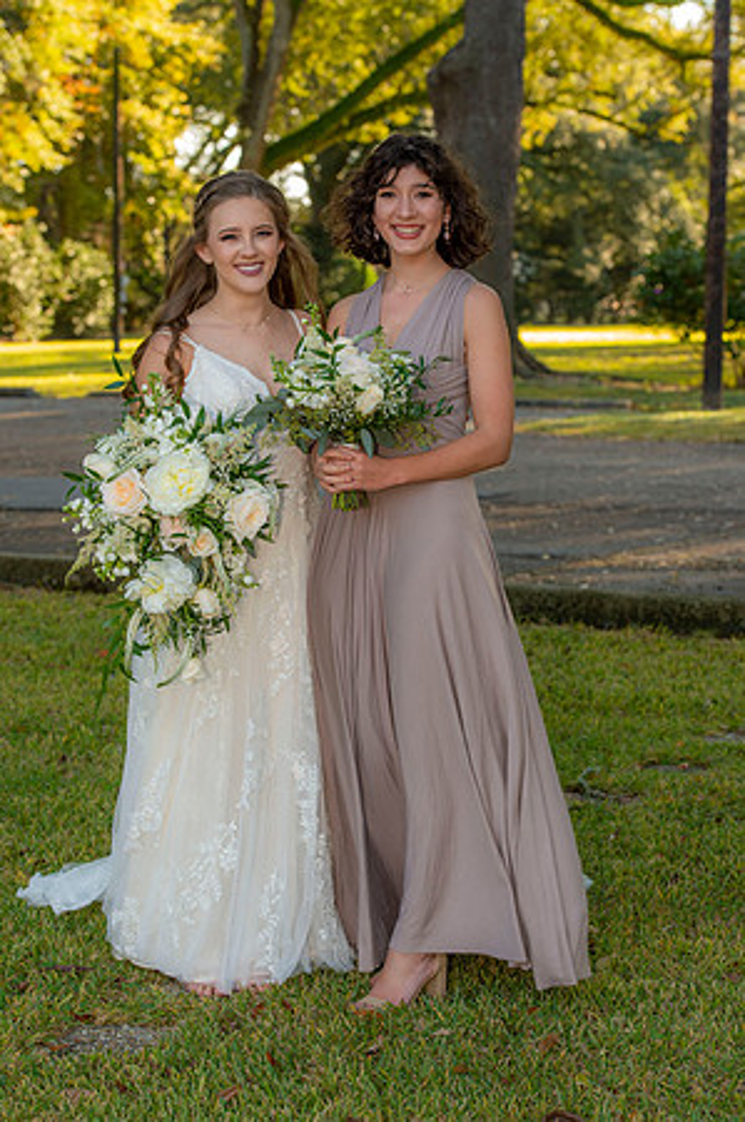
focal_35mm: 86
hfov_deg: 15.9
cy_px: 561
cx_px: 372
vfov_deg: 23.7
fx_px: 2676
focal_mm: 86
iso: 1250
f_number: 6.3
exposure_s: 1/400
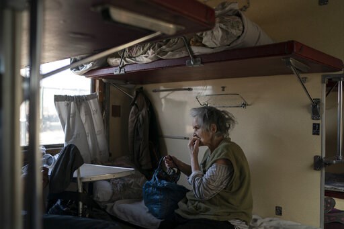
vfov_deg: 37.8
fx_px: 334
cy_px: 114
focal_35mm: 35
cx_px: 172
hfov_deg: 54.4
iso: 400
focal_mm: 35
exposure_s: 1/500
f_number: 2.2
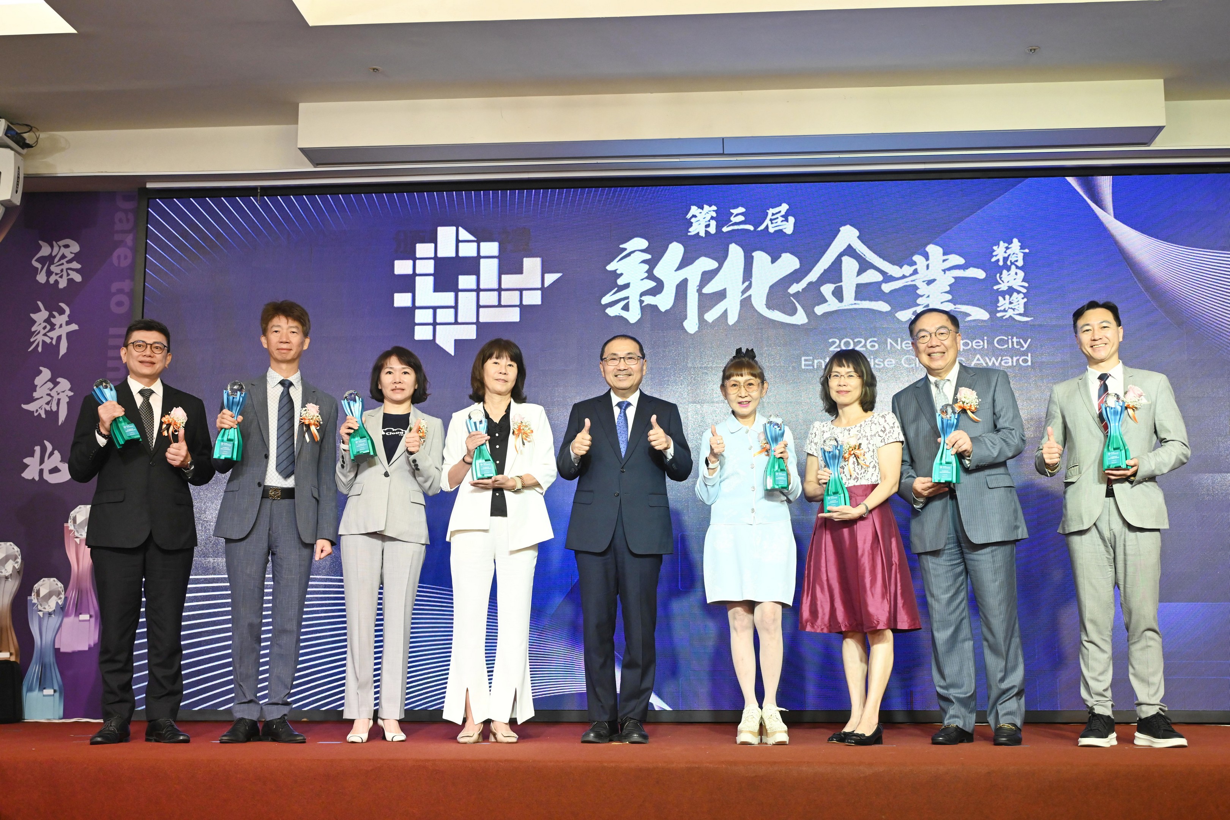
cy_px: 410
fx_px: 1503
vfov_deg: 30.5
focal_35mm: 44
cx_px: 615
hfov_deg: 44.5
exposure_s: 1/125
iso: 2000
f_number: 4
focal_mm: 44
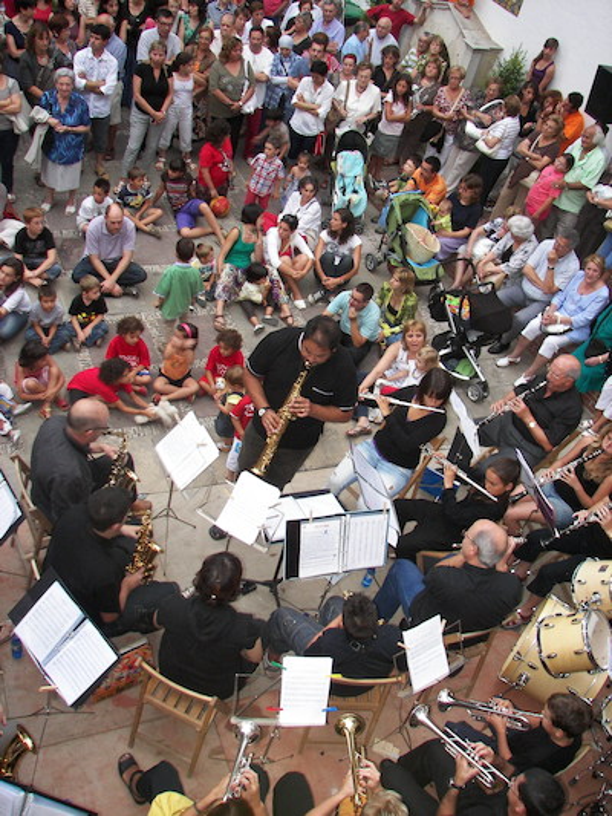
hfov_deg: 39.7
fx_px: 848
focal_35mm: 36
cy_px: 408
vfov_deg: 51.3
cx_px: 306
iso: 125
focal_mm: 6
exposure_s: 1/30
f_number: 2.8
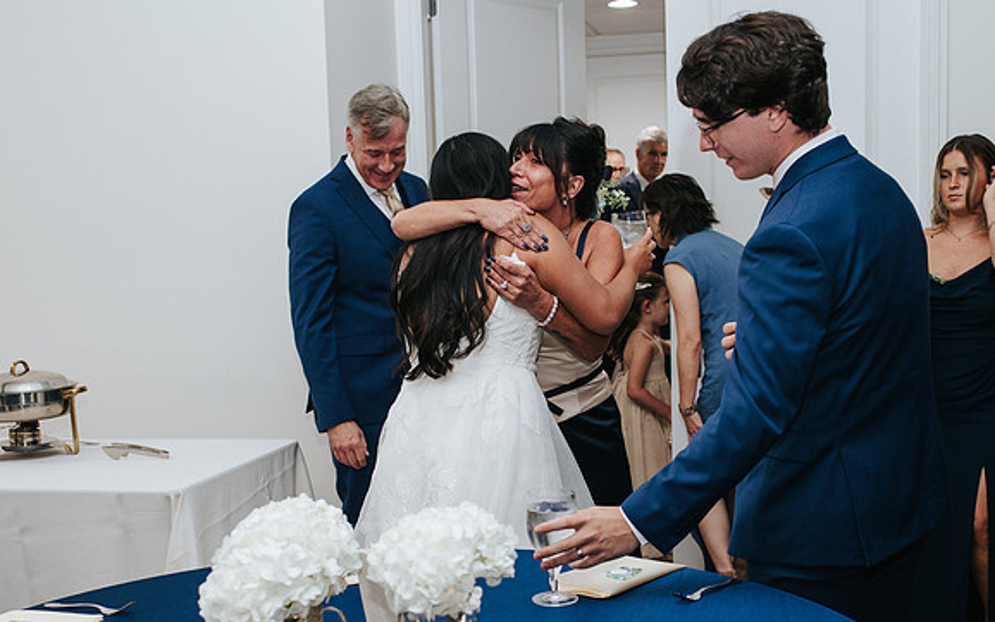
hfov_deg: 42.7
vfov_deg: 27.2
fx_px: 1274
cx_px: 489
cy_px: 425
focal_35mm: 47
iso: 800
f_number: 3.5
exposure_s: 1/200
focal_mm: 35
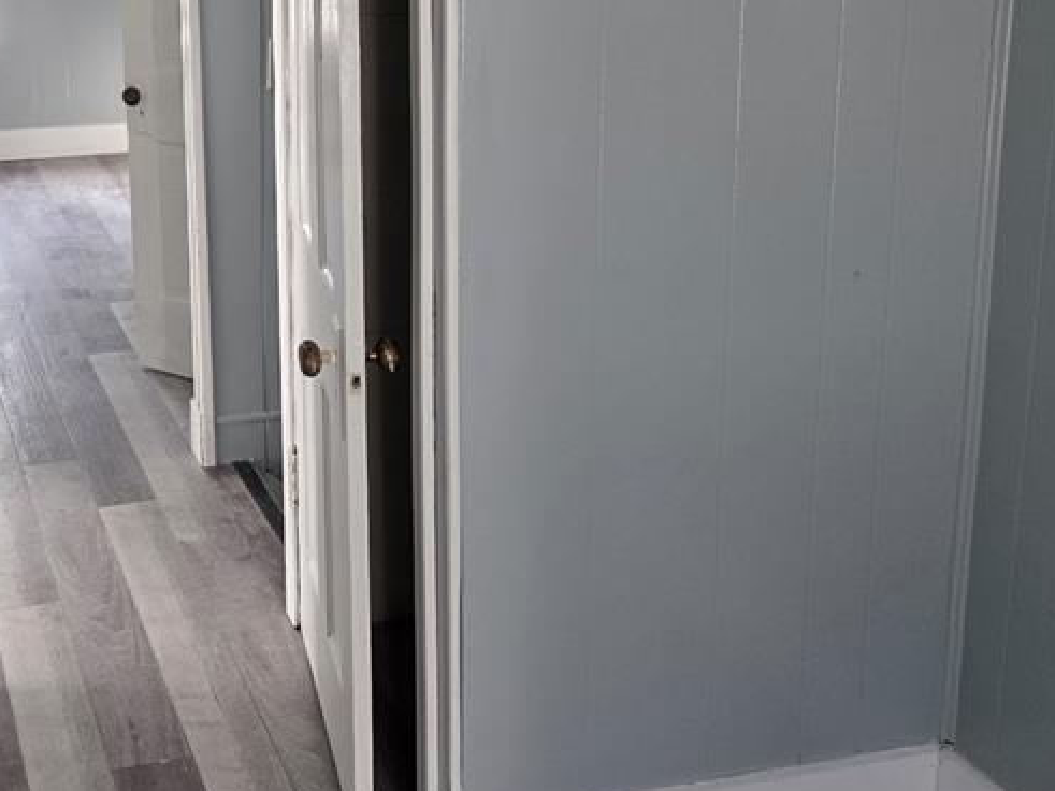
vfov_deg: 29.2
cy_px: 97
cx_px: 114
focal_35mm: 48
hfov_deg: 37.2
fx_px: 1463
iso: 250
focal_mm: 5.4
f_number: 1.8
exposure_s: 1/120
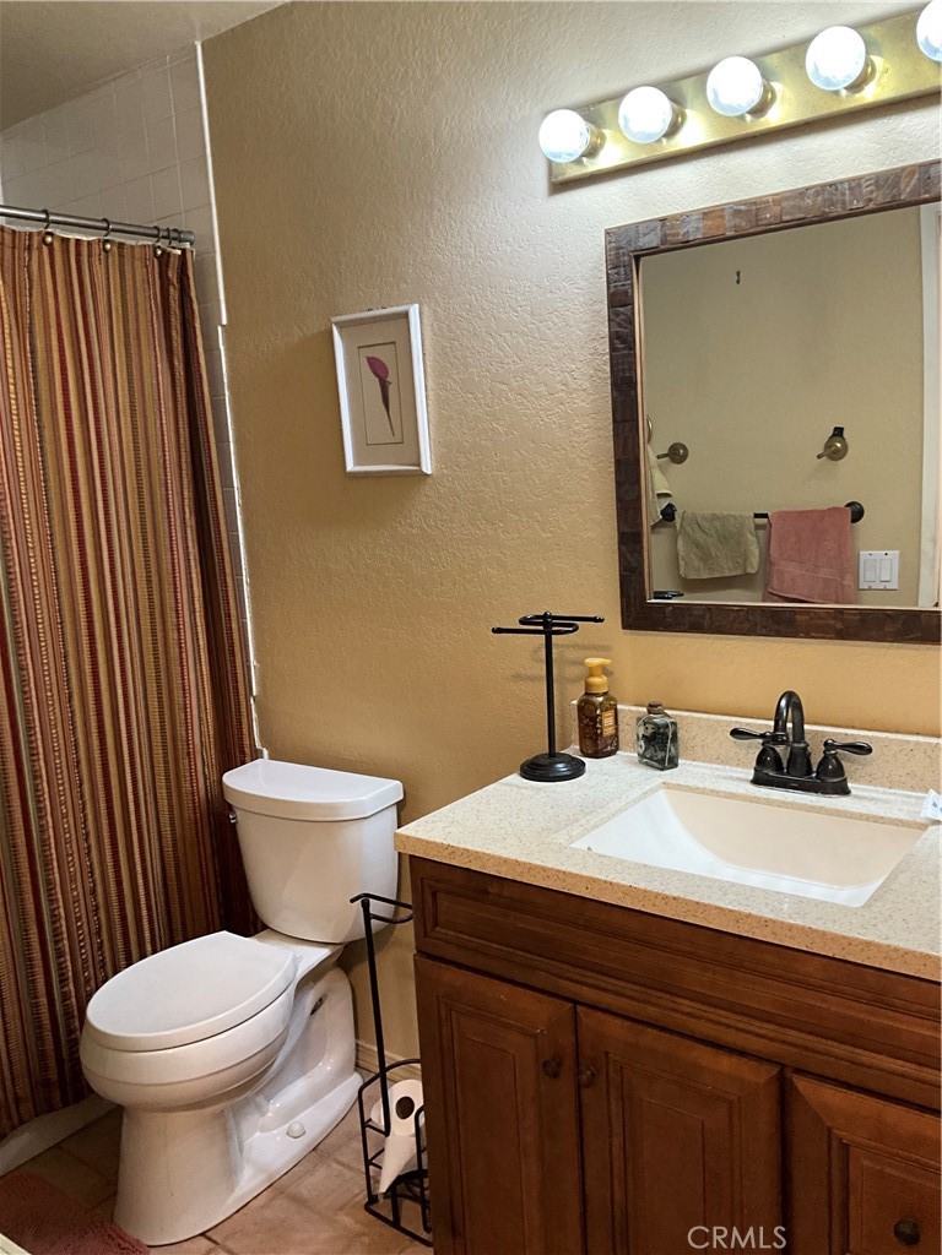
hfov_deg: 48.2
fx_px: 1052
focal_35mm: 29
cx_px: 471
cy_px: 628
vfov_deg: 61.7
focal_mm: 3
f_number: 1.8
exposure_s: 1/60
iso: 125
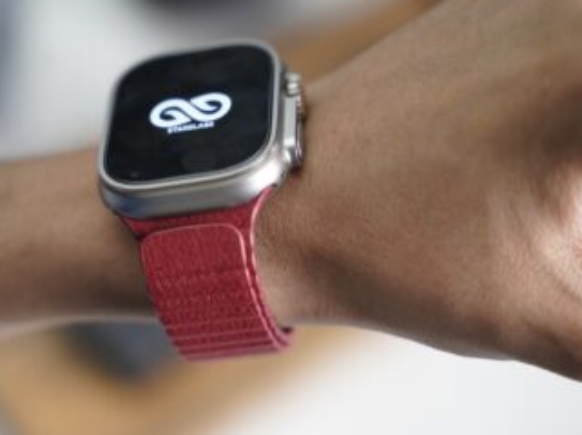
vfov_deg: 16.4
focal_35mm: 90
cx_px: 234
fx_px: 1511
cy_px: 198
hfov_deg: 21.8
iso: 1600
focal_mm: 75
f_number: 3.5
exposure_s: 1/80
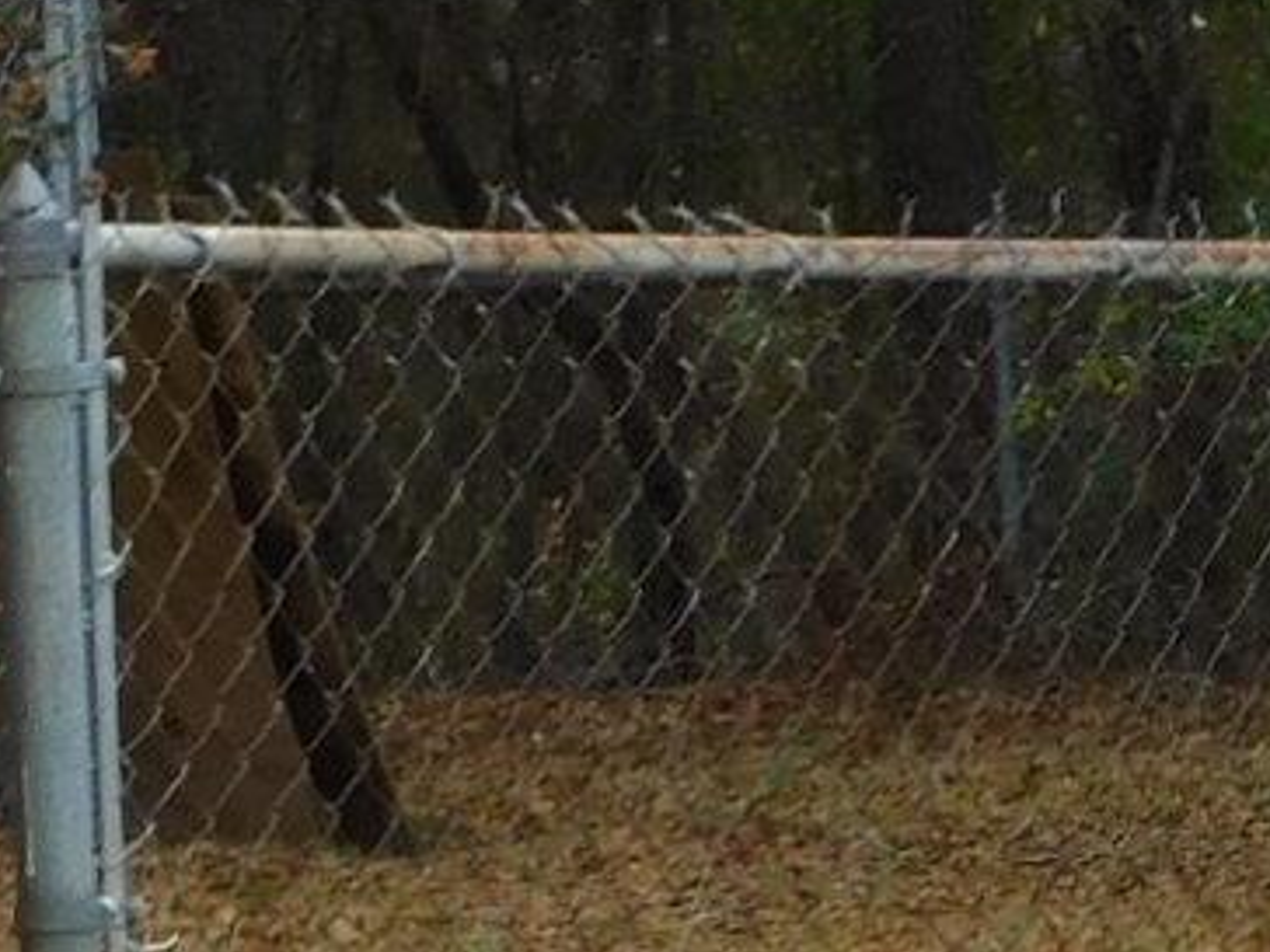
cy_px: 356
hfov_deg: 3.9
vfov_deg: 3.0
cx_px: 3315
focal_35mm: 500
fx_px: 18344
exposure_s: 1/100
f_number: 4.4
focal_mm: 14.2
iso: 125
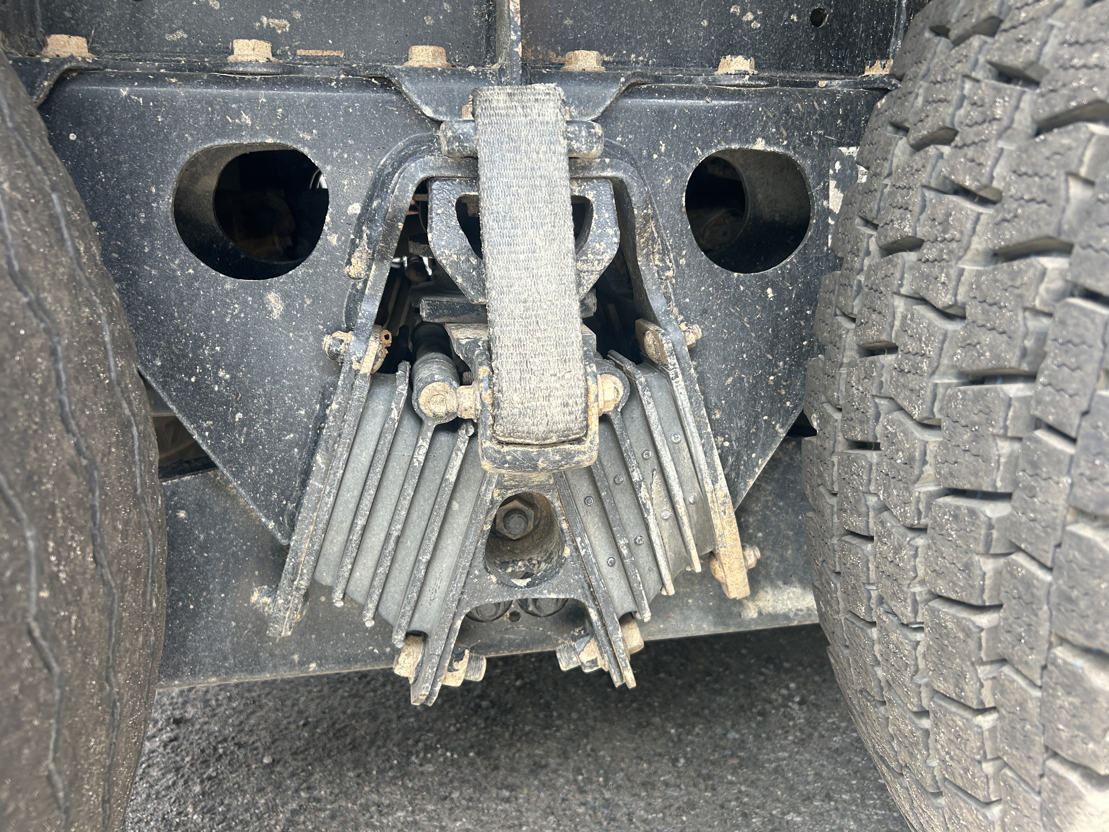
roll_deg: +0.4
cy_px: 416
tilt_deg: -17.9
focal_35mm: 26
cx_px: 554
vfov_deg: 53.1
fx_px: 833
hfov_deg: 67.3
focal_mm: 5.7
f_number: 1.5
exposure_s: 1/121
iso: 64
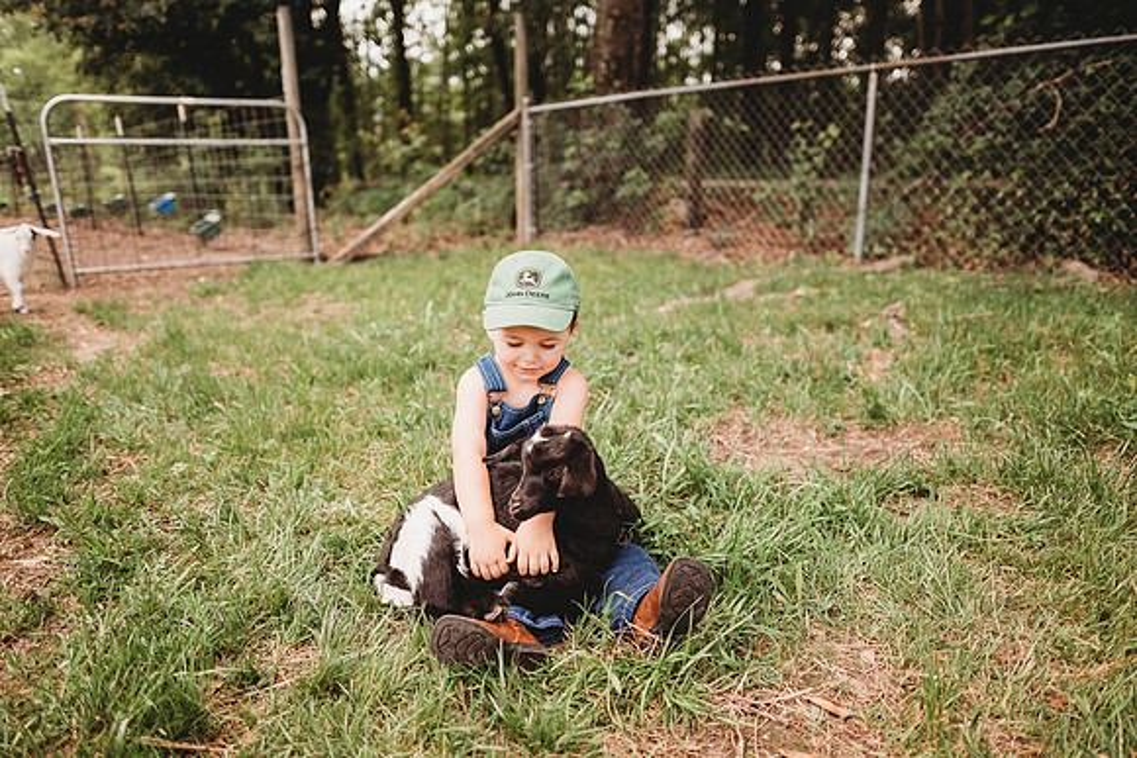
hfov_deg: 73.7
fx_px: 758
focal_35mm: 24
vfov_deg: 53.2
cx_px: 568
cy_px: 379
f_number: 2.2
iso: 100
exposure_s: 1/400
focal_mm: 24
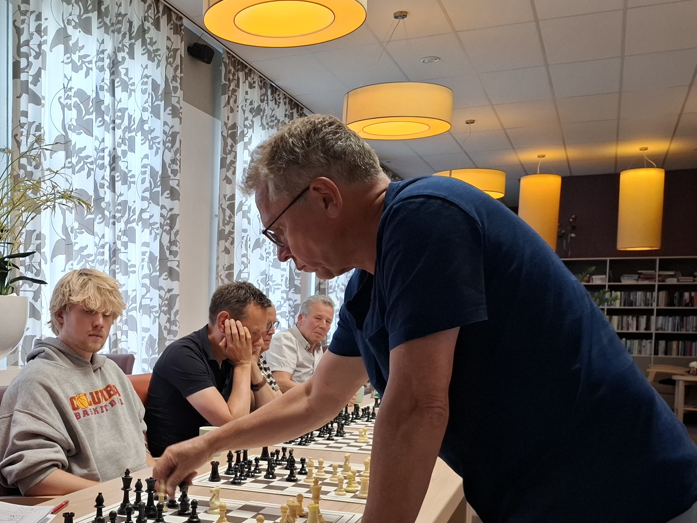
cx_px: 193
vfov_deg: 36.2
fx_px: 785
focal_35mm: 39
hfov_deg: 46.5
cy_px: 372
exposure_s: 1/50
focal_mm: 5.54
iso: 200
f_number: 1.8
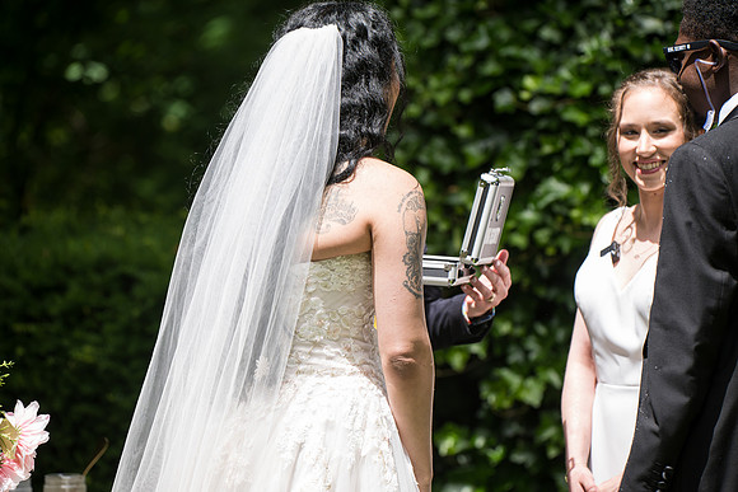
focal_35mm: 195
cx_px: 369
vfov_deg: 7.0
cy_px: 246
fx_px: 3998
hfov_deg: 10.5
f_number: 4
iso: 100
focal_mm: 195
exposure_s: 1/400
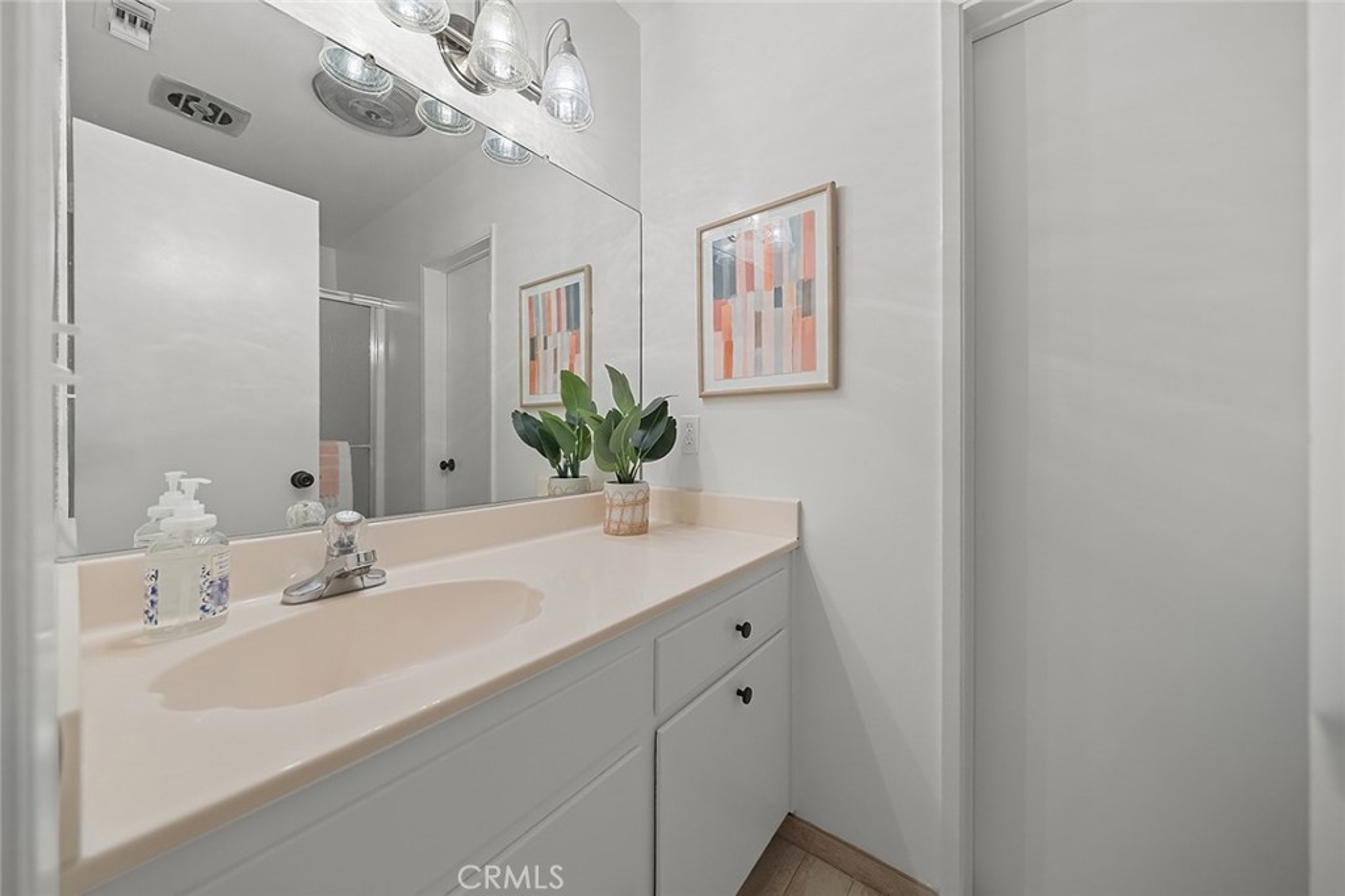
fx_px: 448
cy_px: 448
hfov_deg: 112.6
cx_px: 672
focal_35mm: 12
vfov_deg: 90.0
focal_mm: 12
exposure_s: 1/25
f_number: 4.5
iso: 1250
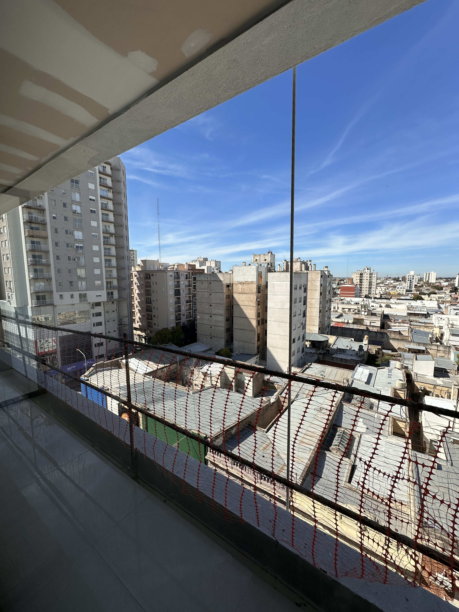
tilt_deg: -7.6
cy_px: 306
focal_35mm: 14
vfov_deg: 102.1
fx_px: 248
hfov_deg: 85.7
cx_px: 230
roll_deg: -0.1
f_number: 2.2
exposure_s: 1/1715
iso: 40
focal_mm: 2.22
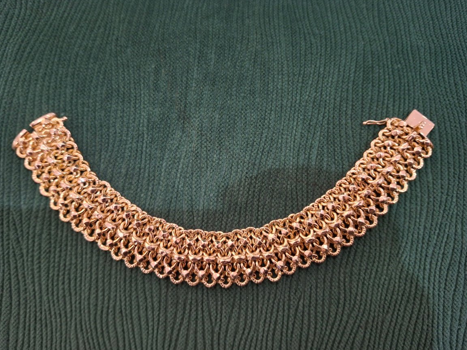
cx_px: 230
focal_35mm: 26
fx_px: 351
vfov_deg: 53.0
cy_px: 179
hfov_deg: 67.3
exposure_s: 1/50
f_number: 1.8
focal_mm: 4.69
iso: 250
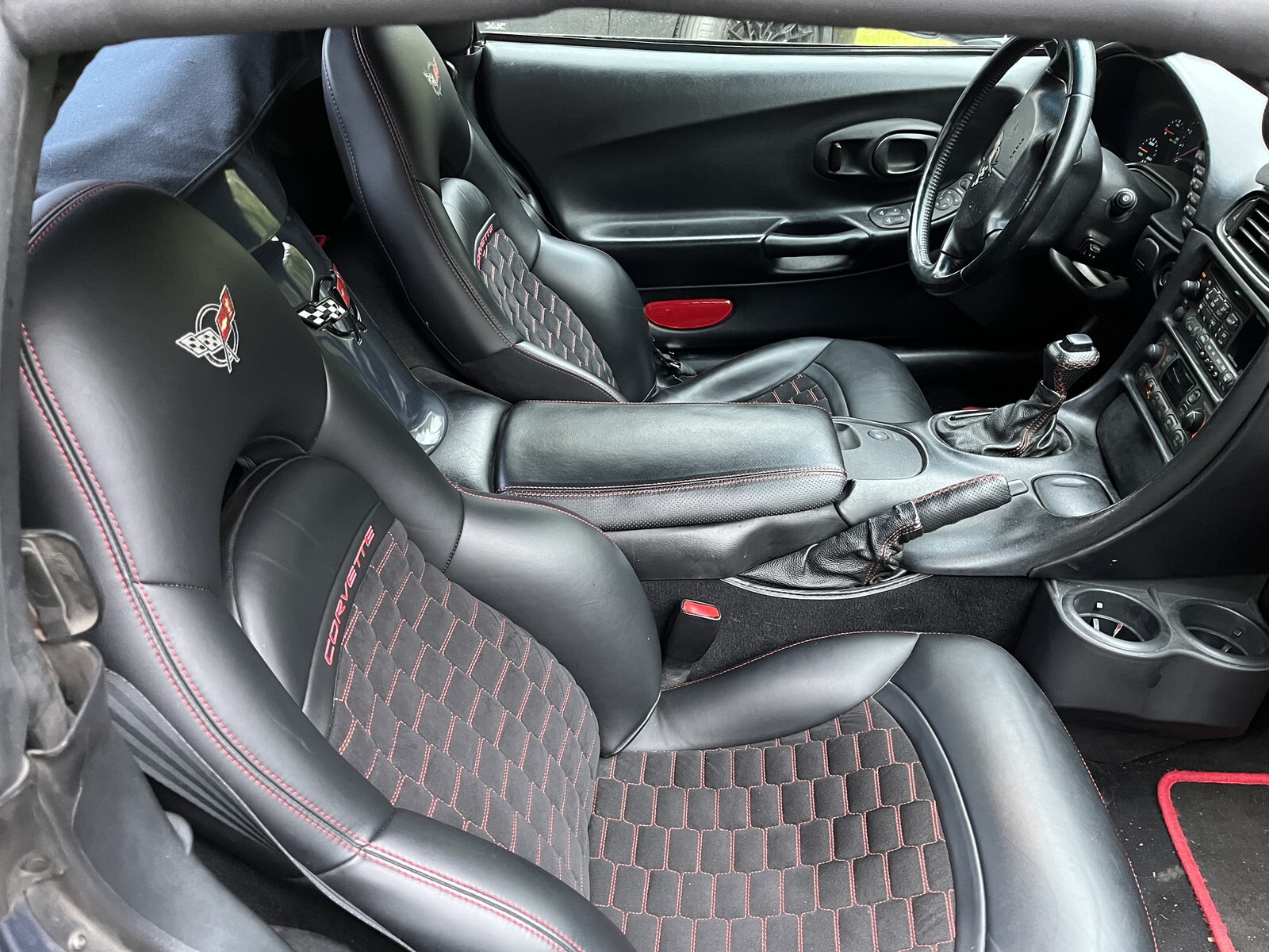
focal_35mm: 26
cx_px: 634
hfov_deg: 67.3
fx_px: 953
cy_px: 476
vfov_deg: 53.1
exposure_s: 1/42
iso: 500
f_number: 1.6
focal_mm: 5.1
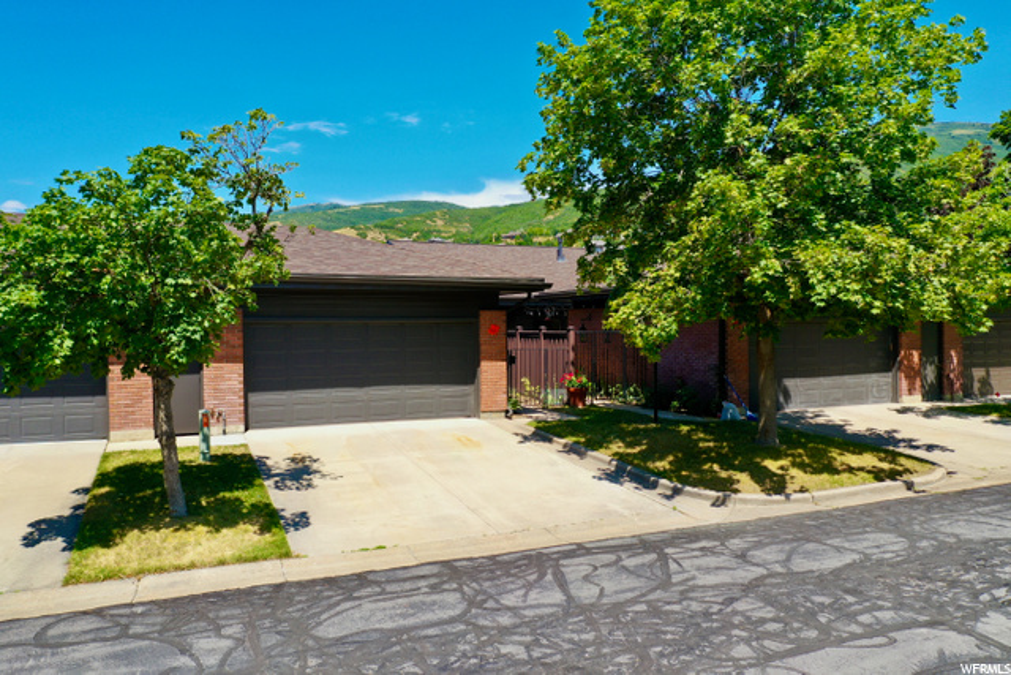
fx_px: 786
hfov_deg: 65.5
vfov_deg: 46.4
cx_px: 506
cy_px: 338
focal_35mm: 28
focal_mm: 10.26
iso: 100
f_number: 4.5
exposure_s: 1/120
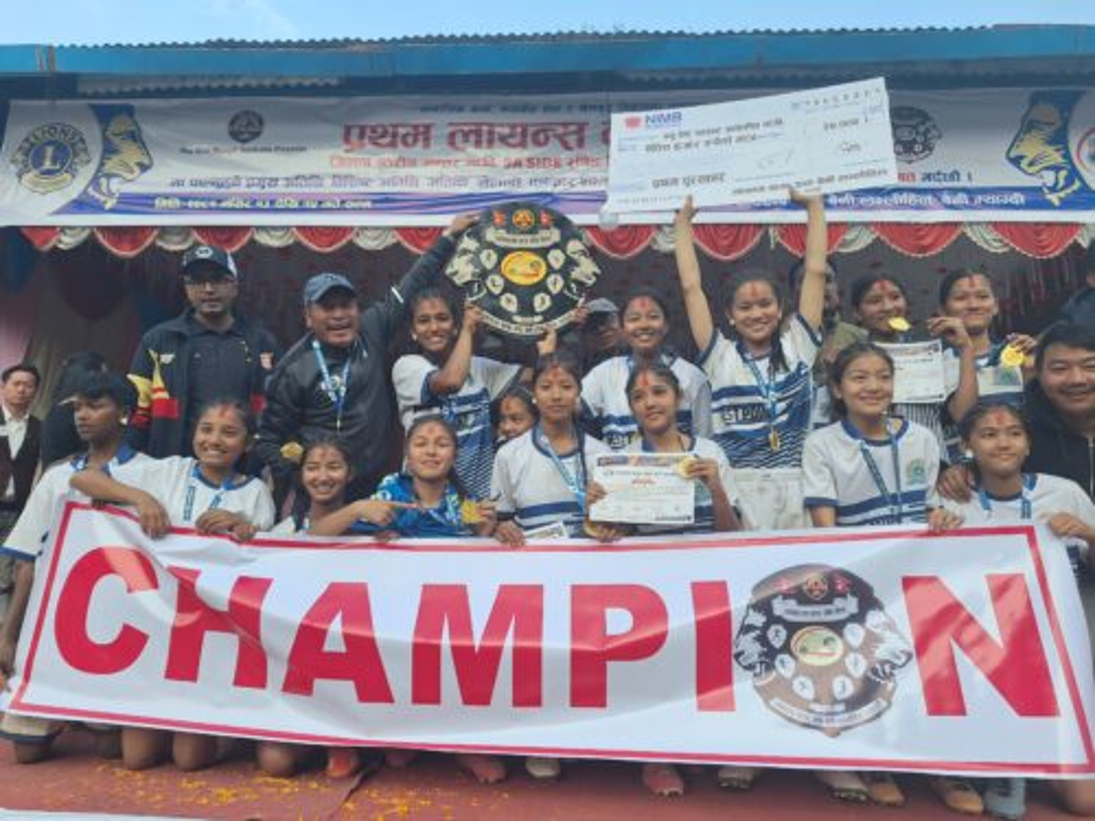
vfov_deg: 58.9
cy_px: 410
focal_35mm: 23
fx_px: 728
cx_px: 548
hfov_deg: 73.9
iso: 40
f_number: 1.8
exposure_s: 1/456
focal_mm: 5.54
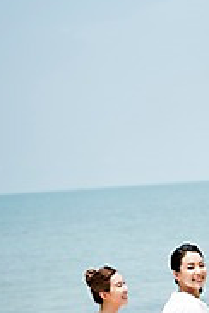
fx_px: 949
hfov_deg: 12.5
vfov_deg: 18.6
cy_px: 234
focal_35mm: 109
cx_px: 182
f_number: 2.8
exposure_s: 1/1250
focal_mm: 50
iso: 200
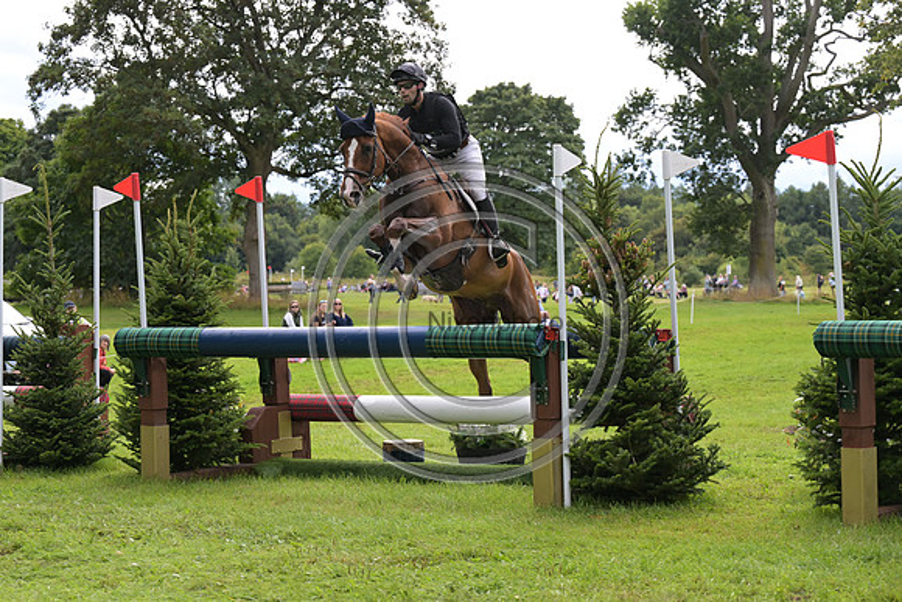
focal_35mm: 86
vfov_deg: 15.9
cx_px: 451
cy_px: 301
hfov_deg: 23.6
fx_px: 2155
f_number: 5.6
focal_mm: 86
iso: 1100
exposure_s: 1/1250
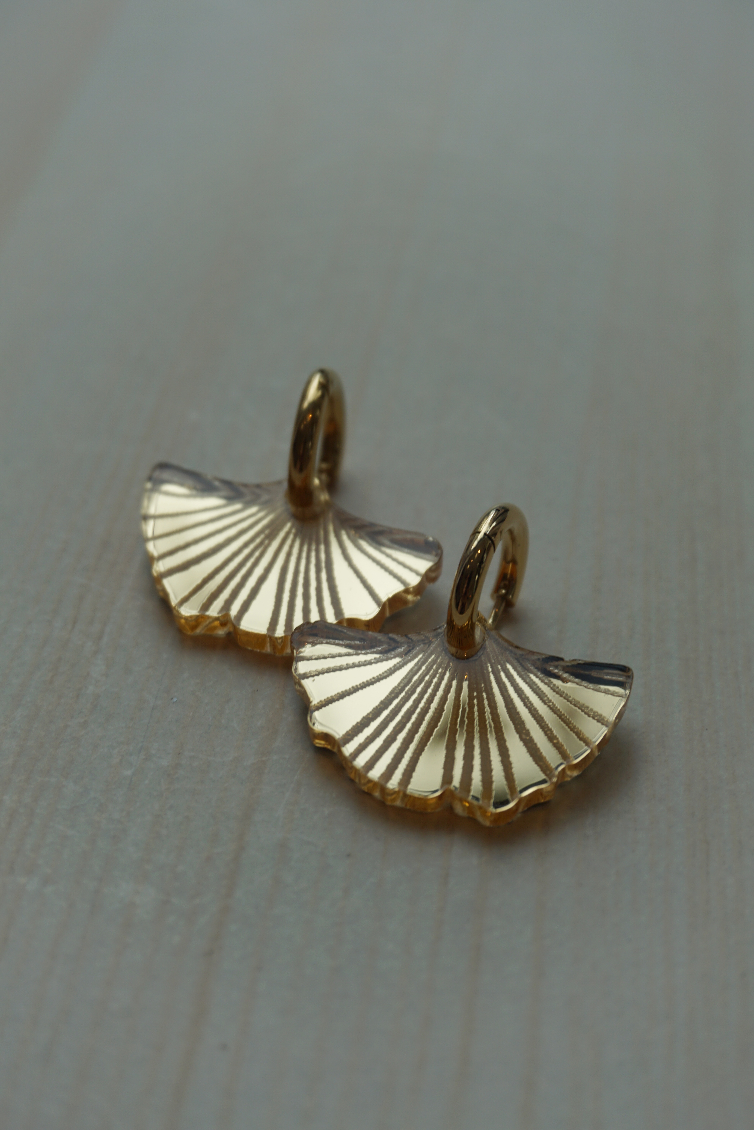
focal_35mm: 50
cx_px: 377
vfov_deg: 40.0
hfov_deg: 27.3
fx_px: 1555
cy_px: 565
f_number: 5.6
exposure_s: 1/60
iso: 100
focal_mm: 33
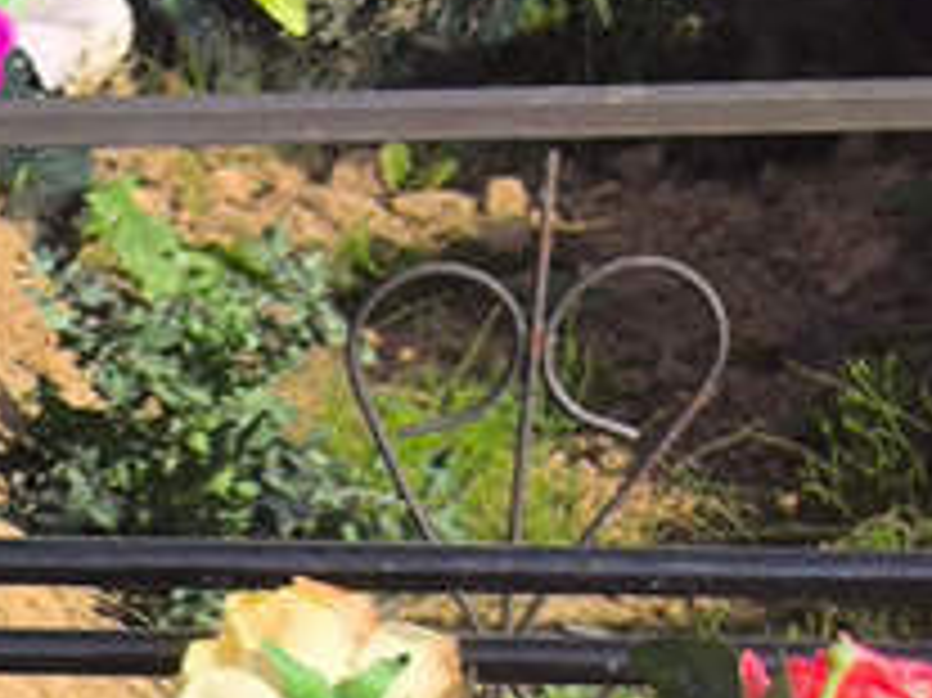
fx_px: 5193
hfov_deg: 9.7
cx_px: -822
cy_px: 630
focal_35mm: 193
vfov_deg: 7.7
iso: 50
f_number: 1.7
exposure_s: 1/1622
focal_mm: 4.71
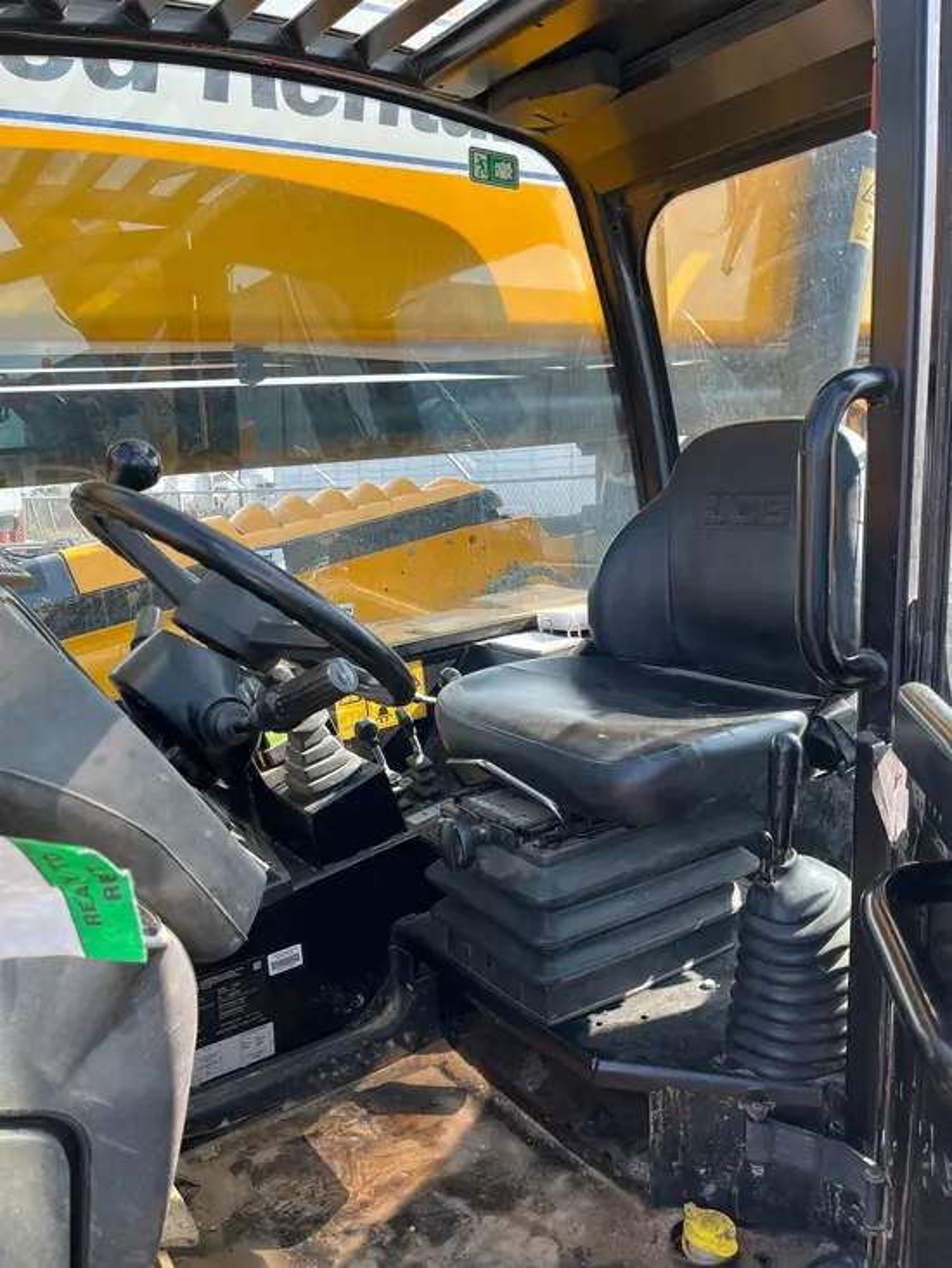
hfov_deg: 53.1
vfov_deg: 67.3
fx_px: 953
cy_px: 634
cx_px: 476
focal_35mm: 26
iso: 50
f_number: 1.6
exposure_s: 1/388
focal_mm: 5.1
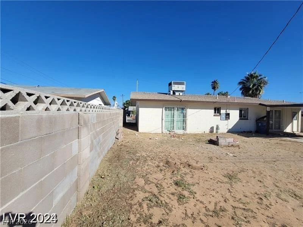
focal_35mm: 13
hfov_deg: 106.2
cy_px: 114
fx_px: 114
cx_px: 152
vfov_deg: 89.9
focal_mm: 2.2
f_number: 2.2
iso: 64
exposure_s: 1/2558
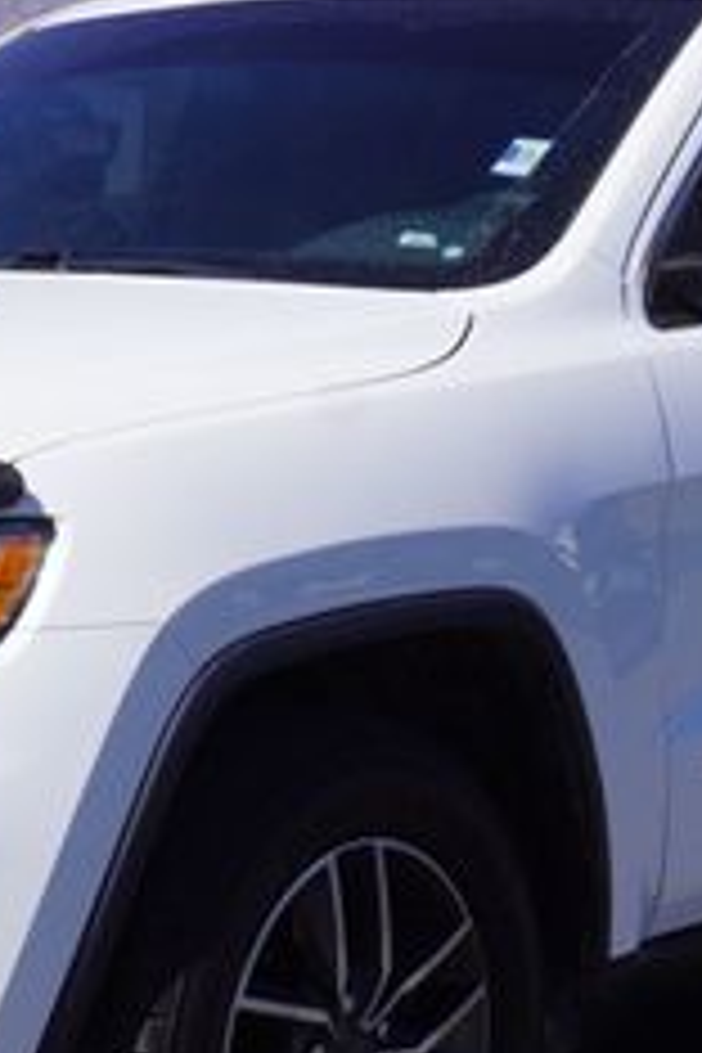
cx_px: 220
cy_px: 670
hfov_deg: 11.9
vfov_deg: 17.8
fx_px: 3363
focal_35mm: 115
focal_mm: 28
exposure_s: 1/320
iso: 100
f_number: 9
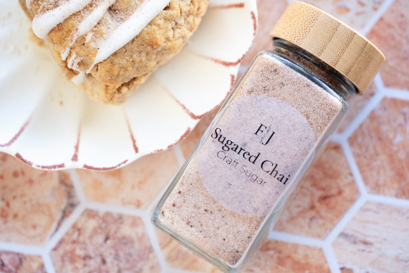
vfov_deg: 13.0
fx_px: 1193
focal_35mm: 105
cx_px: 204
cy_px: 136
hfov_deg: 19.5
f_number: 4
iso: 1250
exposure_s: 1/250
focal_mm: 105
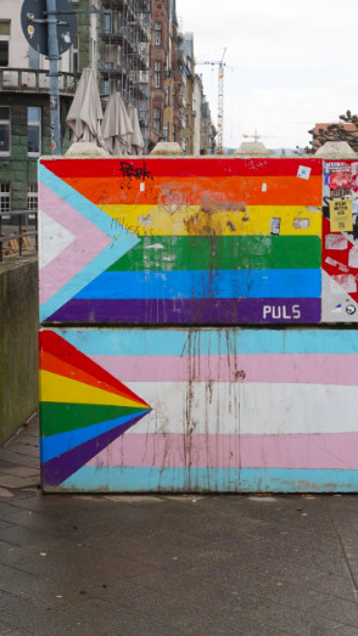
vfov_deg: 29.4
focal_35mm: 72
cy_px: 320
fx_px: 1216
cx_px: 209
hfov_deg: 16.7
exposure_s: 1/80
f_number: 11
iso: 100
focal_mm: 30
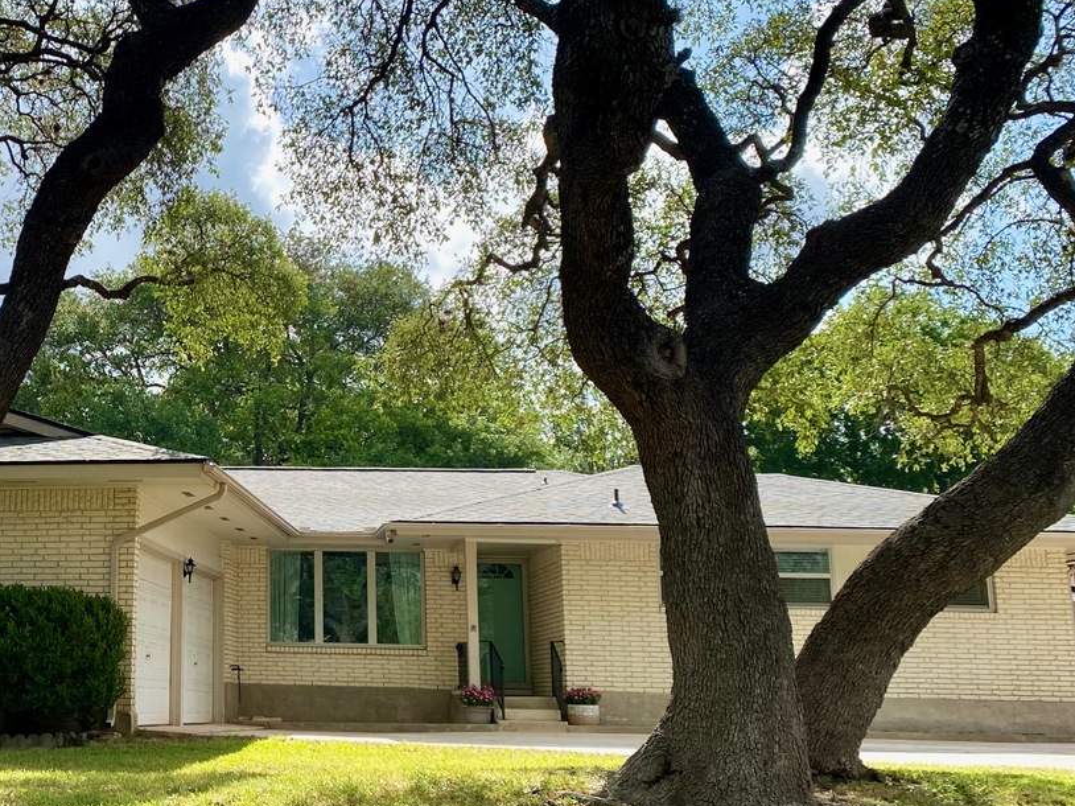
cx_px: 145
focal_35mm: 46
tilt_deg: +11.1
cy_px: 406
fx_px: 1428
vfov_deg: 31.5
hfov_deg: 38.9
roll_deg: -0.4
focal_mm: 4.25
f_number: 1.8
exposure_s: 1/2222
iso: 32
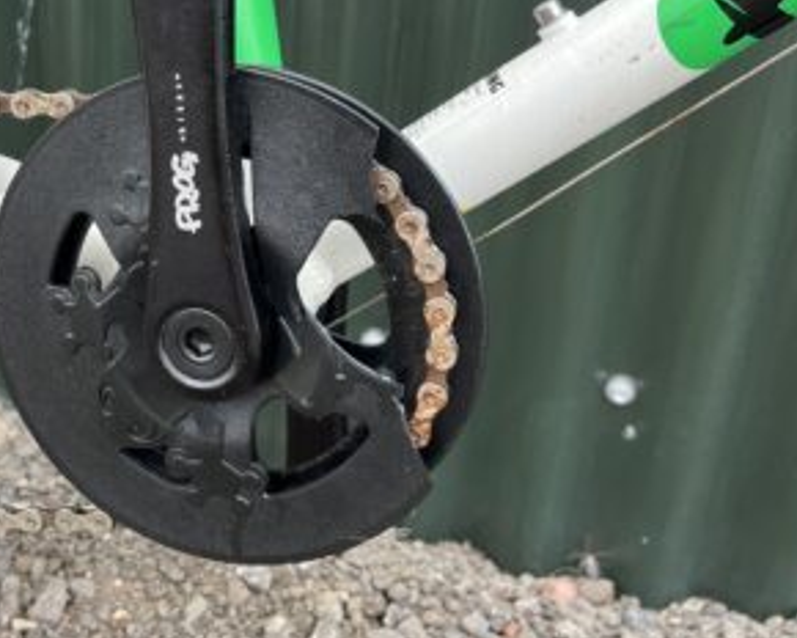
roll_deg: -1.3
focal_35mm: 42
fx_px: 991
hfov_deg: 42.5
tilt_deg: -22.2
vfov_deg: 35.4
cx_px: 203
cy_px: 226
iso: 50
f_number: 1.6
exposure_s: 1/404
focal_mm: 5.1
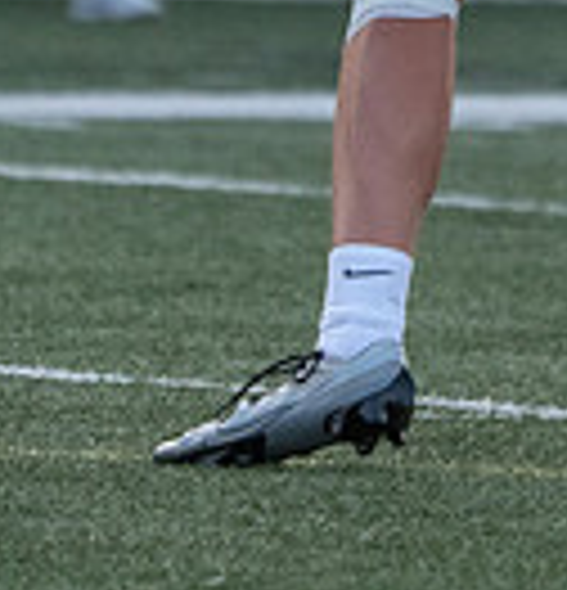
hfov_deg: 1.0
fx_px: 31662
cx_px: 840
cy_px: -353
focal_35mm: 1675
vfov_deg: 1.1
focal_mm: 294
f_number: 5.6
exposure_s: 1/1000
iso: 2000
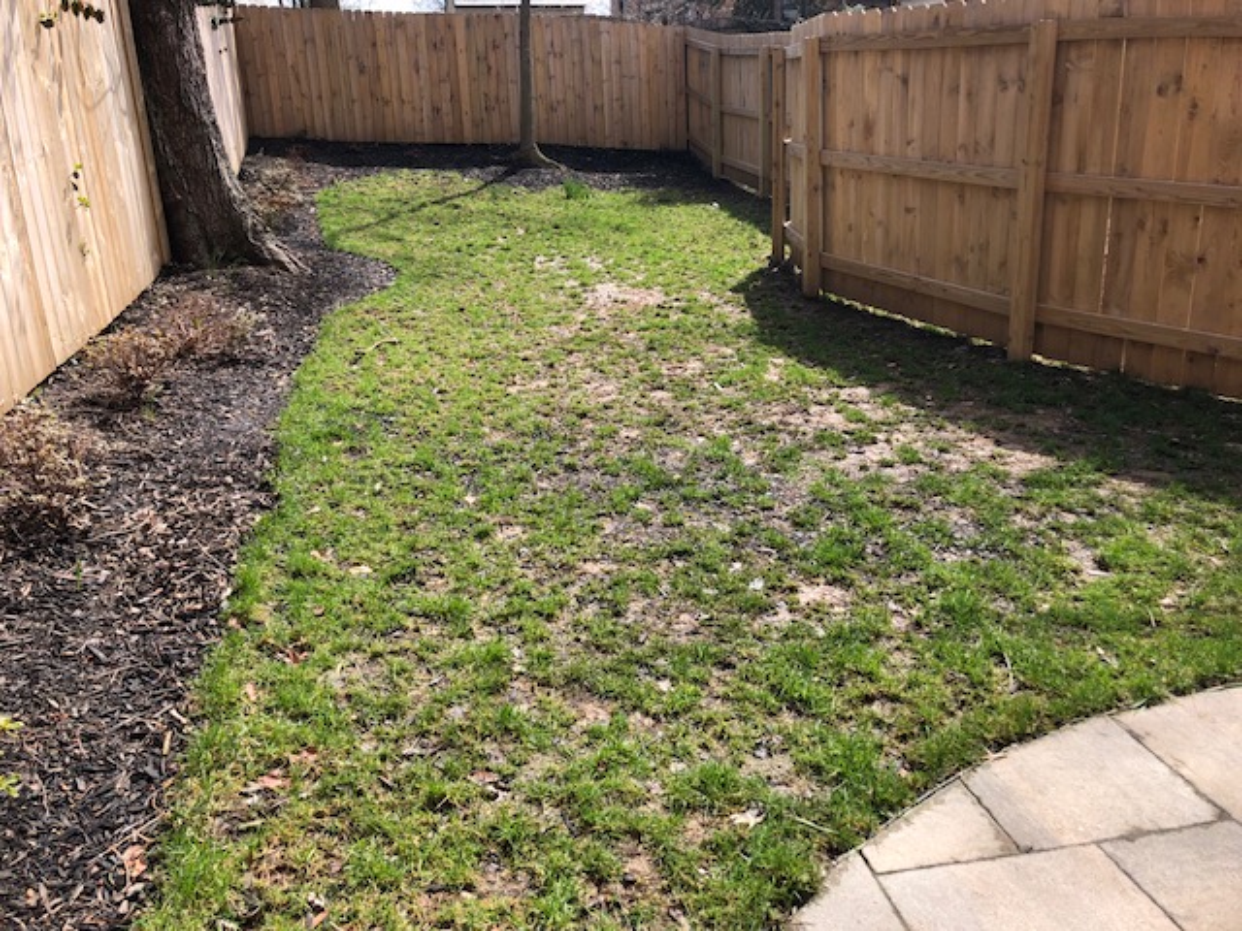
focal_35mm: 28
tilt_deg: -18.3
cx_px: 621
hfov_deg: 63.4
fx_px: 1005
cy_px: 466
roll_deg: +3.1
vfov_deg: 49.7
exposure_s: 1/923
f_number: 1.8
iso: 20
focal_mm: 3.99
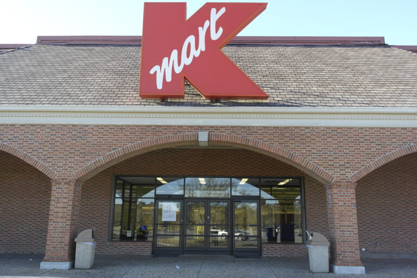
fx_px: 347
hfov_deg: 61.9
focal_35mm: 30
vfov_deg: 43.6
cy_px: 139
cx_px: 208
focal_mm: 20
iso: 100
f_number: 4.5
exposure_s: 1/125
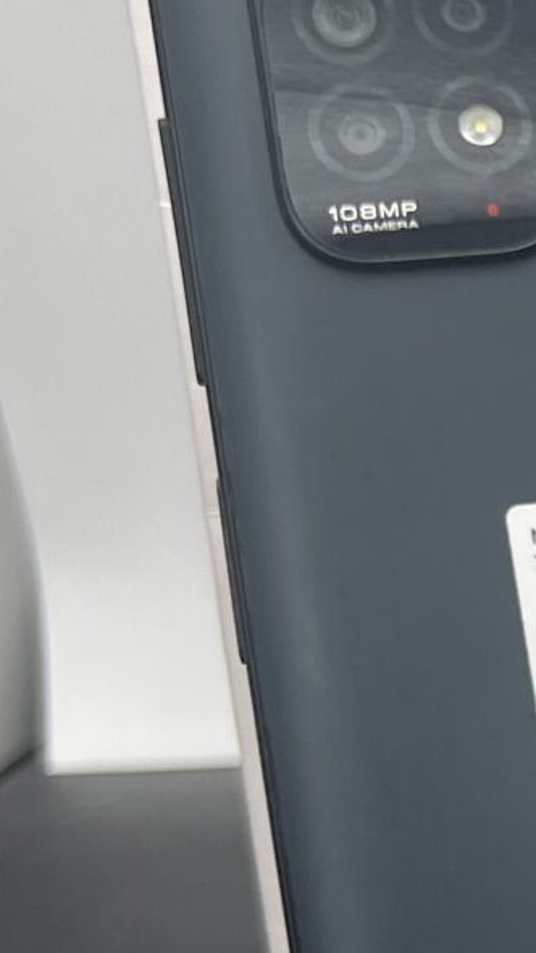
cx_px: 1529
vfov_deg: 17.1
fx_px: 3107
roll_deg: -0.6
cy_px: 940
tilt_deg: -28.1
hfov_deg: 8.5
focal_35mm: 123
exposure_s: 1/426
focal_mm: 5.7
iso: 50
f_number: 1.5
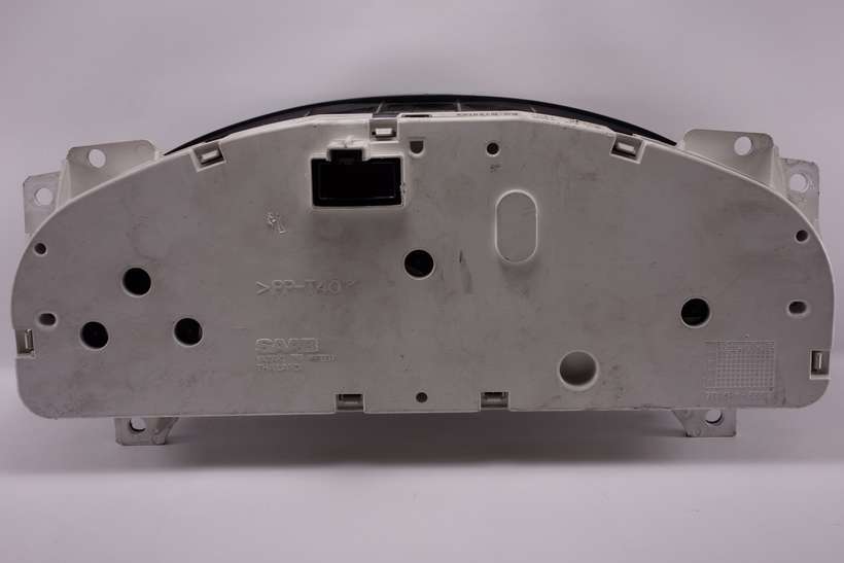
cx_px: 422
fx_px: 1102
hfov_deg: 41.9
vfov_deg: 28.7
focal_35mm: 47
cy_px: 282
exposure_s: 1/100
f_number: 3.5
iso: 125
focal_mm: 17.4
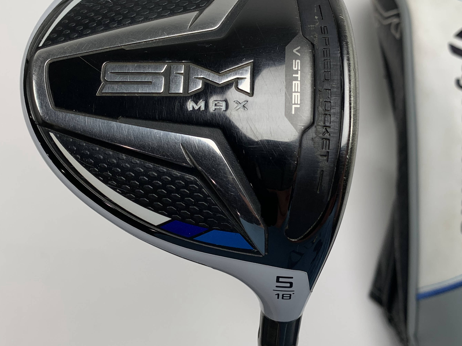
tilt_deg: -73.3
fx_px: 521
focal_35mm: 39
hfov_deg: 47.8
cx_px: 259
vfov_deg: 36.5
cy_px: 124
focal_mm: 4.25
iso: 25
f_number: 1.8
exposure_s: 1/185
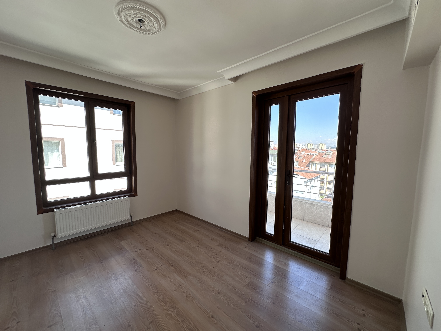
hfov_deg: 102.1
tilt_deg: -4.8
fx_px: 178
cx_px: 220
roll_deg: -0.8
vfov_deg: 85.7
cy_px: 166
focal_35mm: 14
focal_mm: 2.22
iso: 40
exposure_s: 1/189
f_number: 2.2
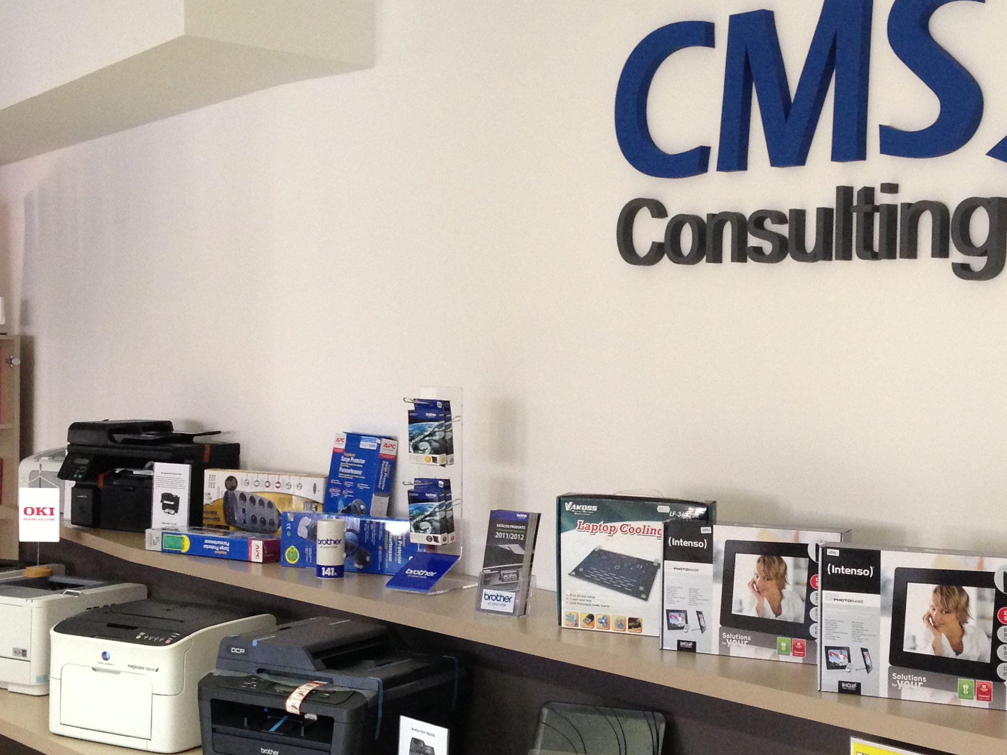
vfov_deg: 26.1
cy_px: 381
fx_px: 1629
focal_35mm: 56
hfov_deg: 34.3
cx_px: 594
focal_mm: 4.13
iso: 200
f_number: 2.4
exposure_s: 1/20
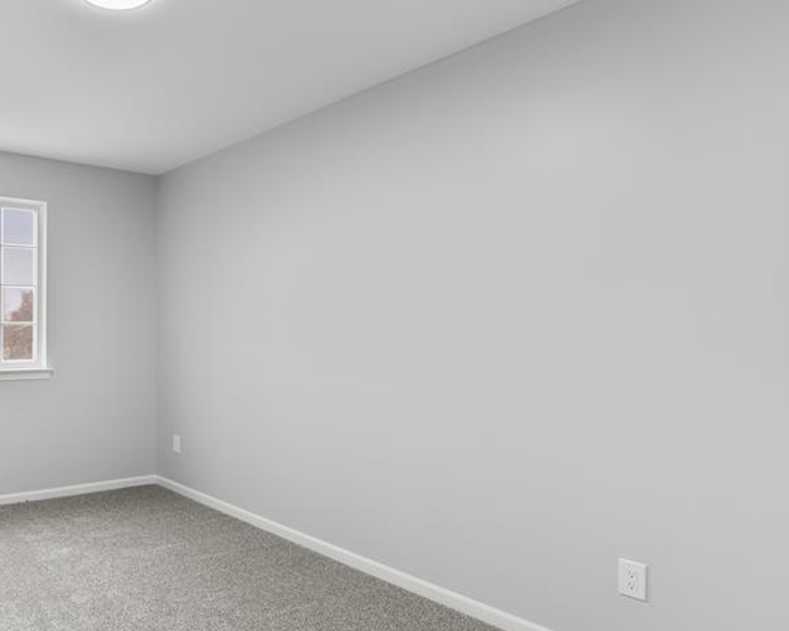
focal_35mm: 26
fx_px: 607
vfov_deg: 54.9
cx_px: 132
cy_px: 338
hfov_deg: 59.5
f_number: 3.5
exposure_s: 1/30
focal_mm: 16
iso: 1250
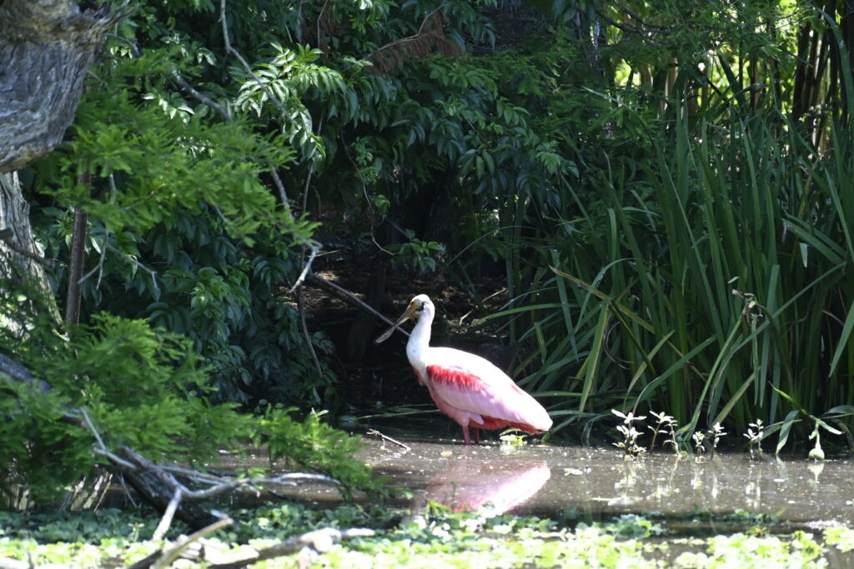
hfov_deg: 3.4
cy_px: 284
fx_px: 14234
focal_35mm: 600
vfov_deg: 2.3
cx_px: 427
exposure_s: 1/500
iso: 1800
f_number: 8
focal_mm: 400
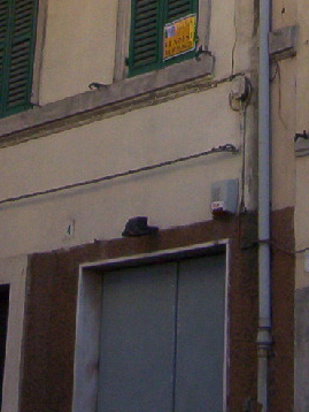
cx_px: 146
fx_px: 1415
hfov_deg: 12.5
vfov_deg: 15.1
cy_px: -237
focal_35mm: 119
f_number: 5.24
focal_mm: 5.54
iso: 100
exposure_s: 1/434
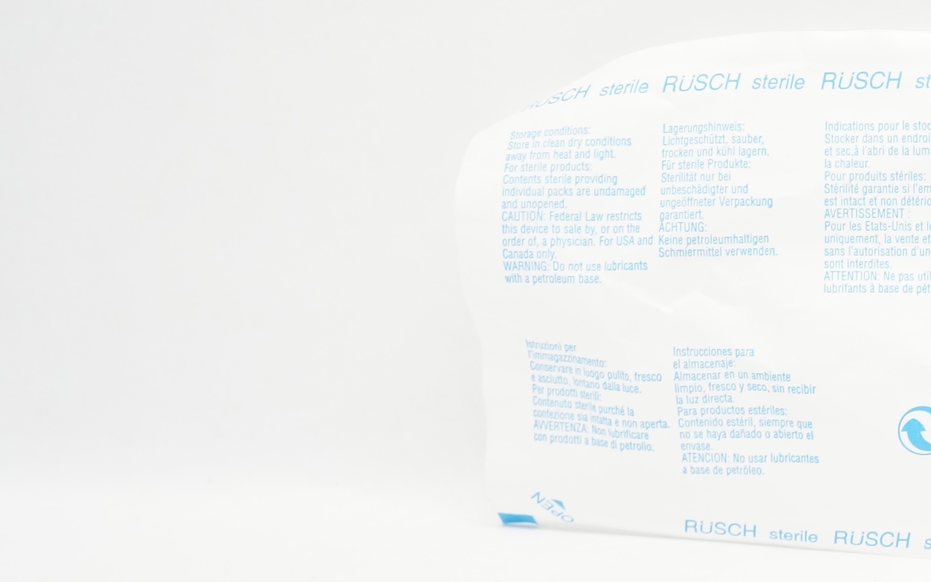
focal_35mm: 69
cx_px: 1083
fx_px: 1751
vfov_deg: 18.9
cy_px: 299
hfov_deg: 26.8
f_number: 5.6
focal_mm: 18
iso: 800
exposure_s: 1/60
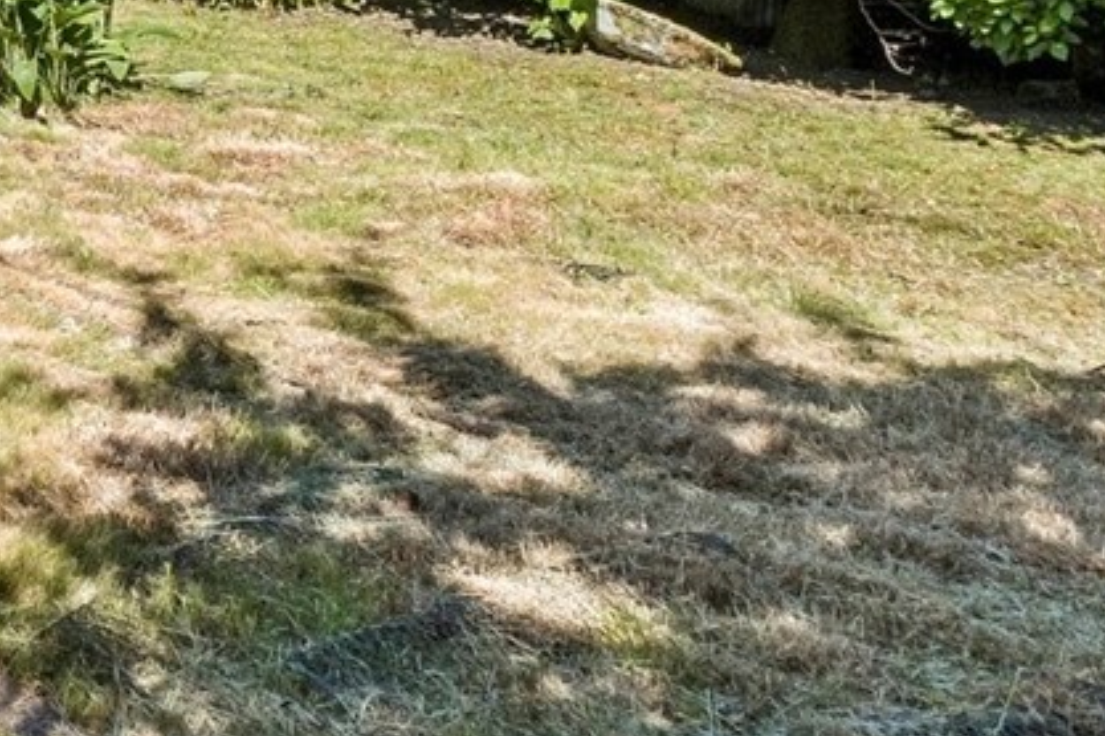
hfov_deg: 26.0
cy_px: -340
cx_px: -468
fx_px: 1872
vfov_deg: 19.6
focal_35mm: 61
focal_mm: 10
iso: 250
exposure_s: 1/200
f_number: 9
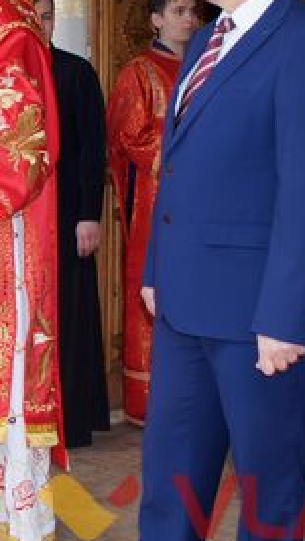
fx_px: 1148
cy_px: 179
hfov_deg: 14.5
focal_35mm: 80
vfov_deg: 26.4
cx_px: -83
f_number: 4
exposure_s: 1/60
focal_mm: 20
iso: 125
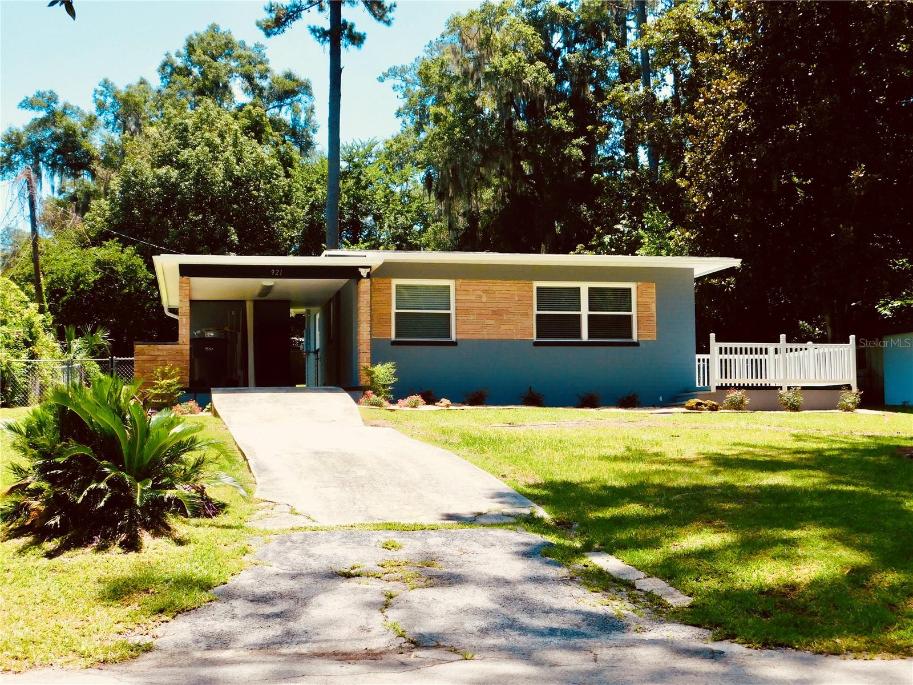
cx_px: 456
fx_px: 1187
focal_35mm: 45
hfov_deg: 42.1
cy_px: 342
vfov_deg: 32.2
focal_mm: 8
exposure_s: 1/500
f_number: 3.7
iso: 125
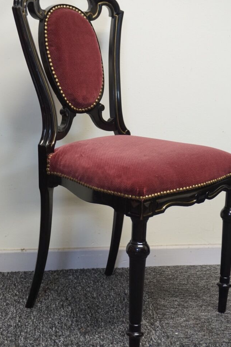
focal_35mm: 64
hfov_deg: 21.2
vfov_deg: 31.4
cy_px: 165
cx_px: 122
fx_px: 617
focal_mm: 40
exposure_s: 1/50
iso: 1000
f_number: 5.6
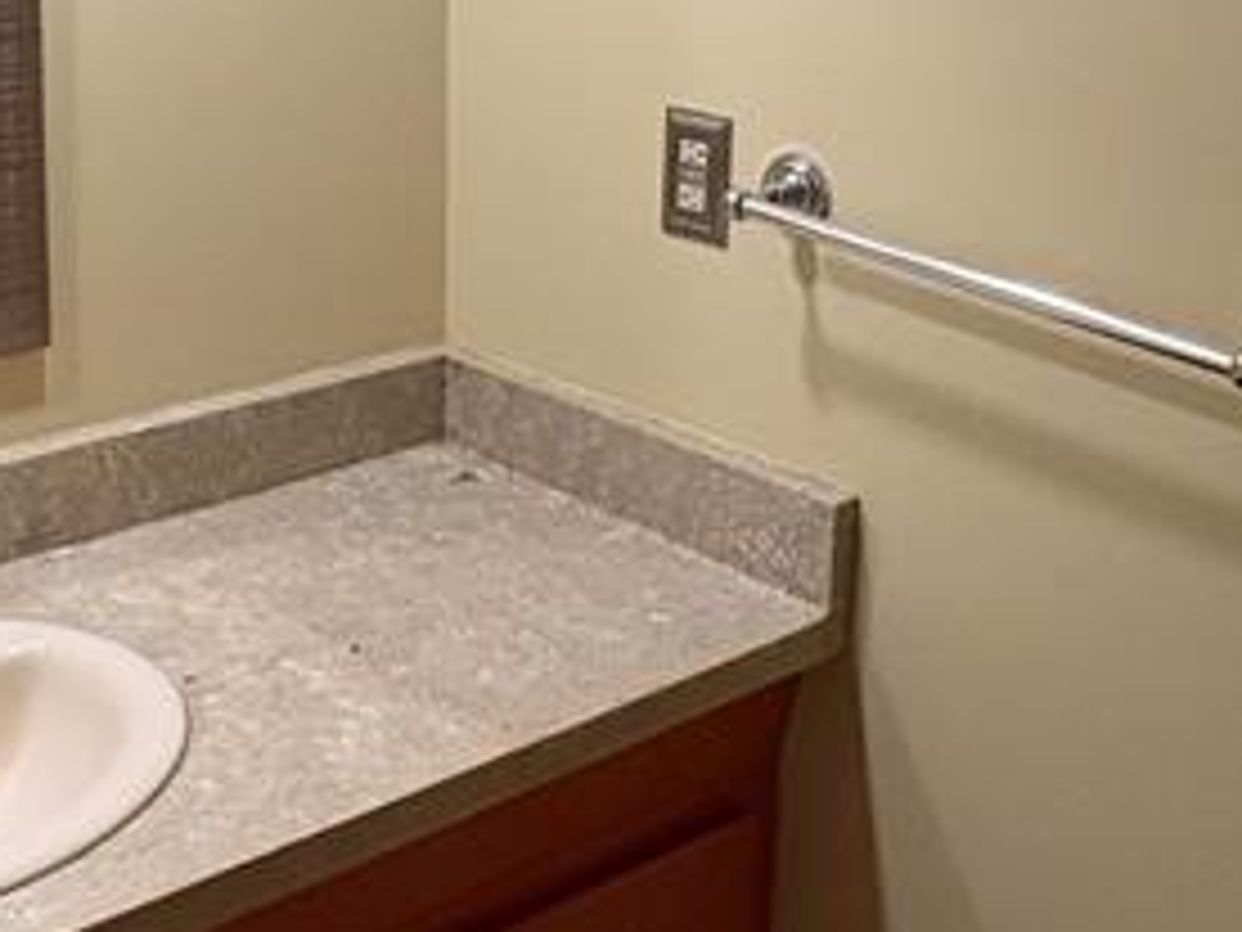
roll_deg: +0.8
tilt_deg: -12.5
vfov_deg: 27.4
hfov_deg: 36.1
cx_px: 333
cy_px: 167
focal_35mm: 52
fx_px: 1866
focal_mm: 2.22
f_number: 2.2
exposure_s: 1/60
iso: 400
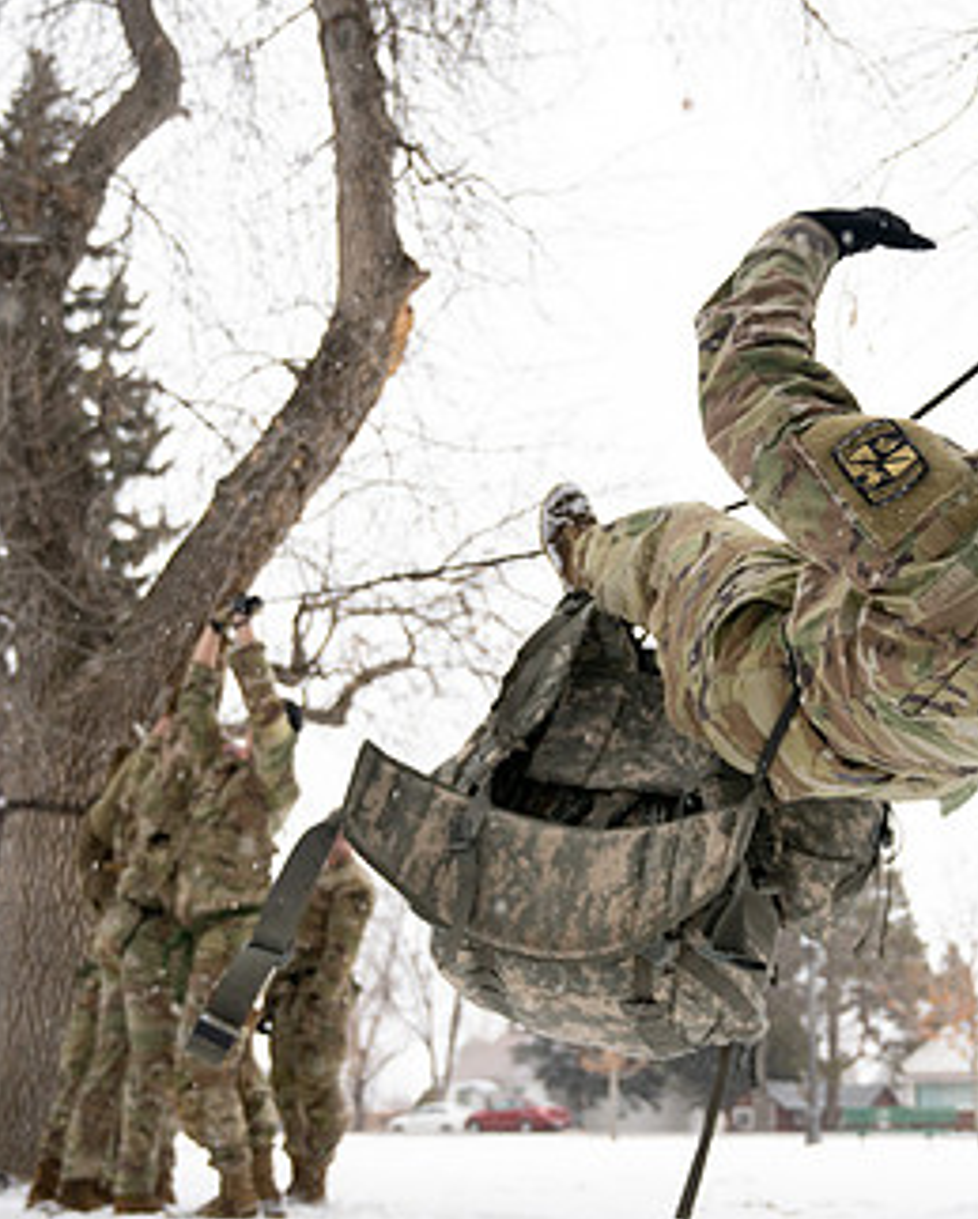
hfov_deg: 31.0
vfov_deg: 38.7
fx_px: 1734
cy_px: 538
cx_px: 714
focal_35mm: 48
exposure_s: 1/400
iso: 450
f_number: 4
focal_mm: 28.5
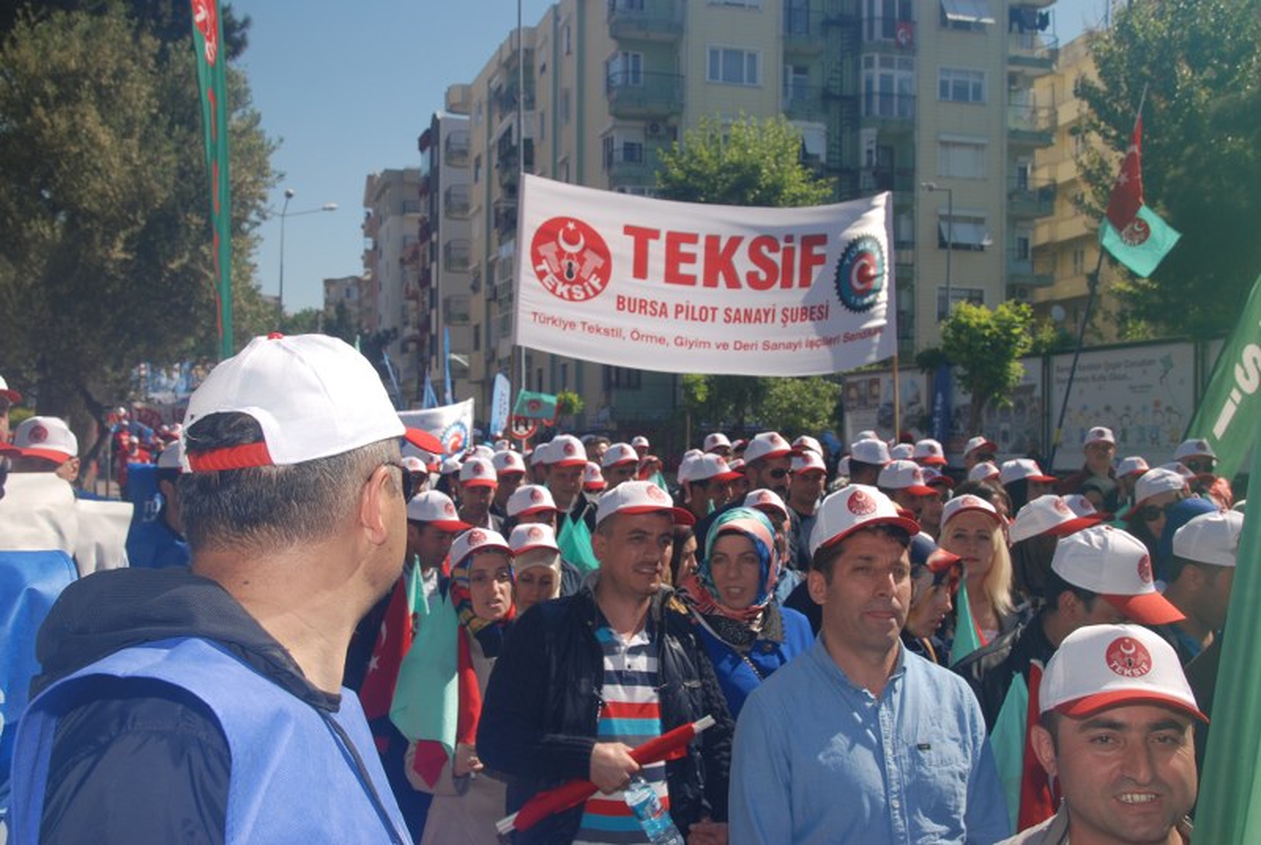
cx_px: 630
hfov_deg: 49.5
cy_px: 422
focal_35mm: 39
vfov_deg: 34.3
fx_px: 1368
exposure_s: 1/200
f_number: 10
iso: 100
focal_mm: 26
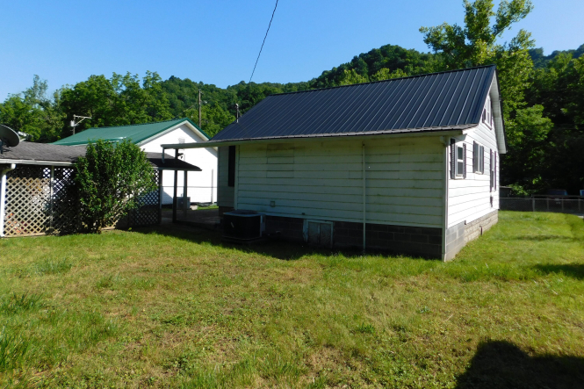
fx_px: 389
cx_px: 292
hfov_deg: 73.8
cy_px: 172
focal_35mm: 24
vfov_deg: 53.0
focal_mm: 4
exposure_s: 1/400
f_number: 6
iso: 125
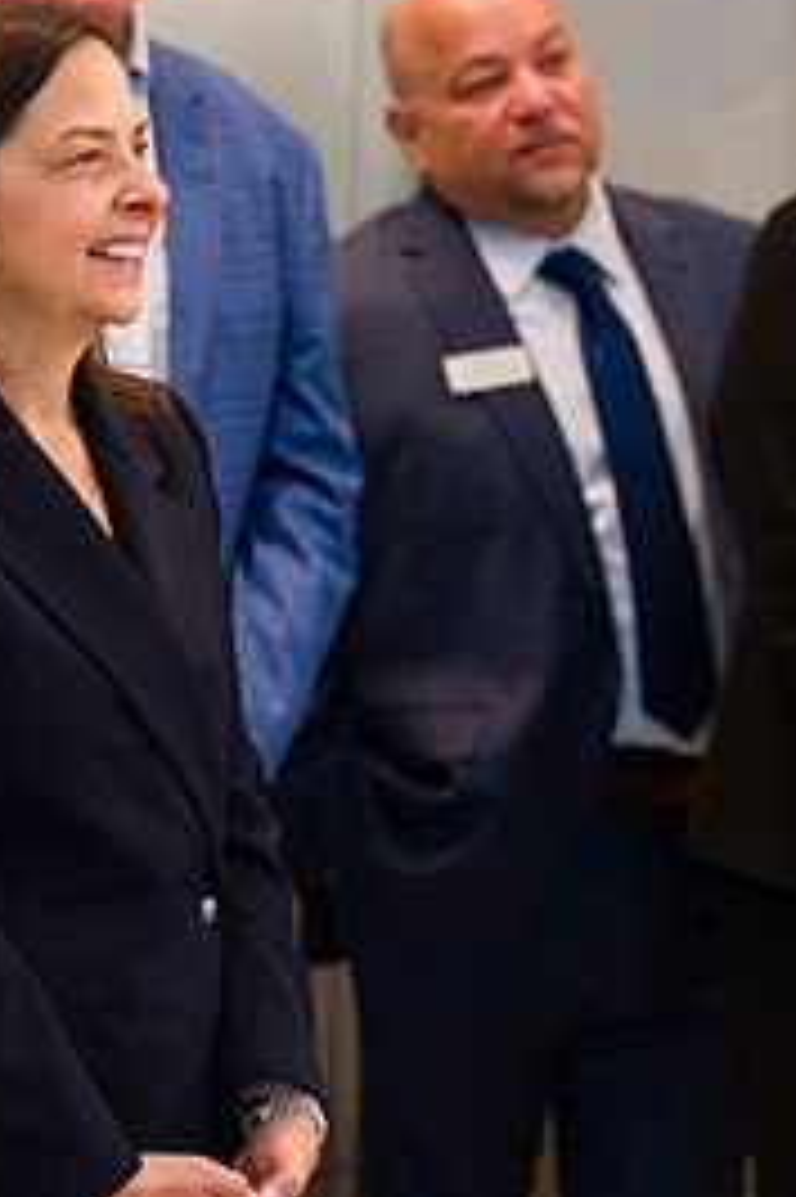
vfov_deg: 10.6
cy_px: 513
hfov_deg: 7.0
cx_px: 13
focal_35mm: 195
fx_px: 6475
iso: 400
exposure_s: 1/200
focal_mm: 88
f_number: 3.2
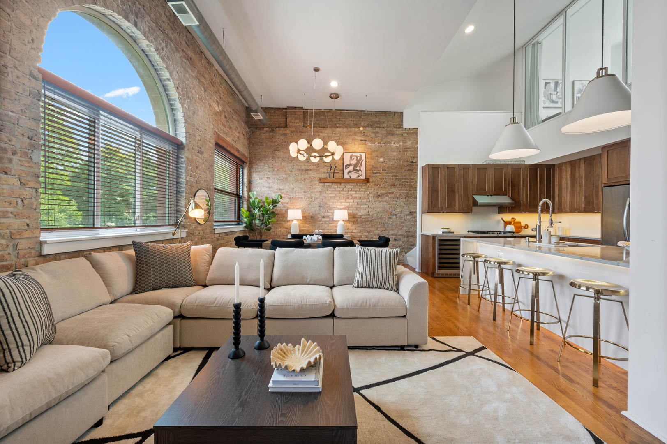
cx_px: 334
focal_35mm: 14
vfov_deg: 81.1
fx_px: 259
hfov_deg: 104.3
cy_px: 222
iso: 100
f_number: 11
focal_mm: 14
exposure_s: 1/3
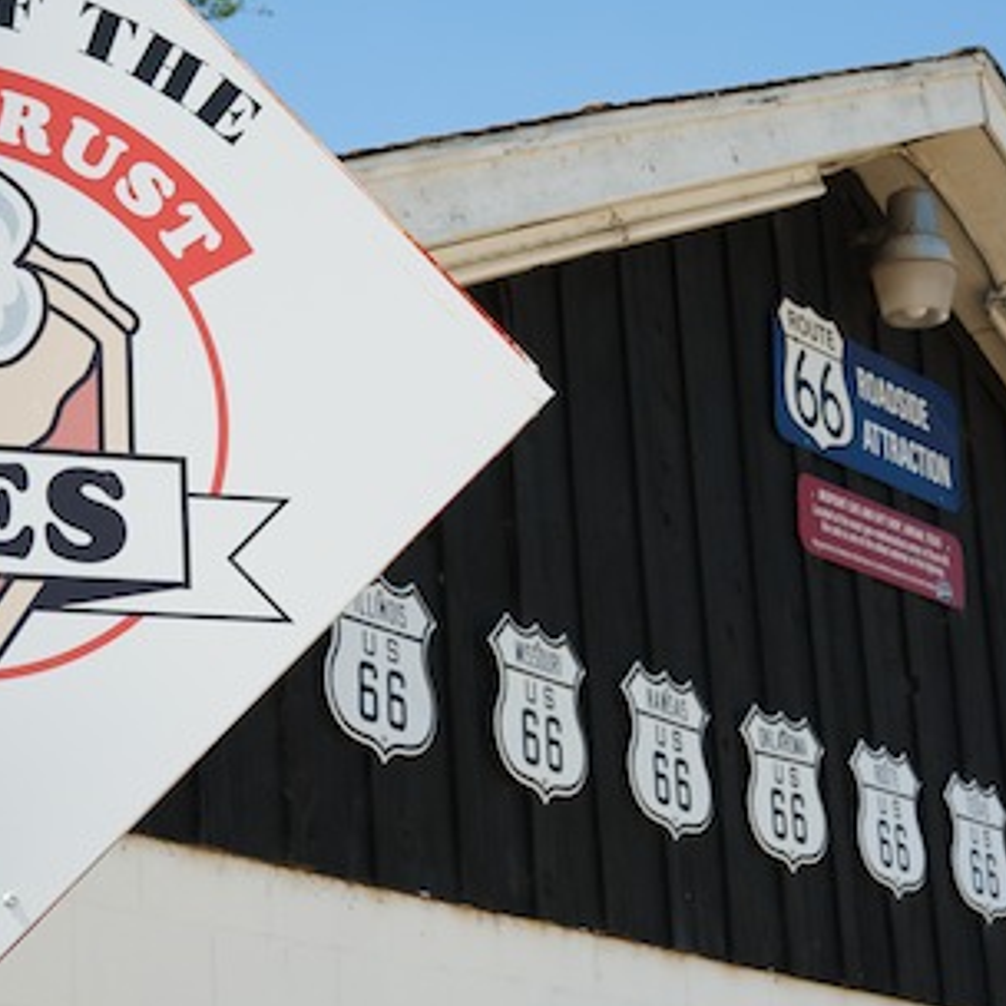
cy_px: 460
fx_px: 3321
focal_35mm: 101
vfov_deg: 17.2
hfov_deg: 17.2
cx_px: 410
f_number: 10
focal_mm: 60
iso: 400
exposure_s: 1/400
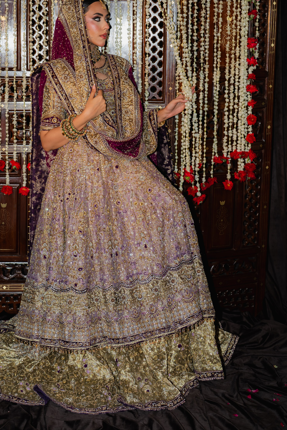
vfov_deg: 28.3
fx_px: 849
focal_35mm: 71
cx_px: 91
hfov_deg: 19.1
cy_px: 143
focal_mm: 50
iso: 80
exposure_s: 1/160
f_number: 3.2
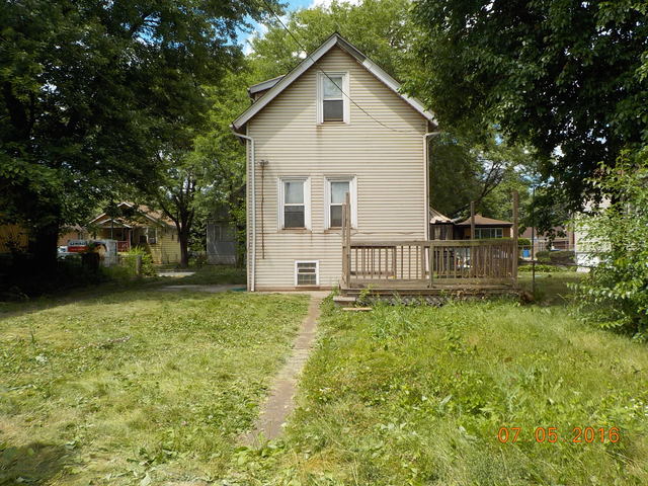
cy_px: 243
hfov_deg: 60.0
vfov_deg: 46.8
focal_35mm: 30
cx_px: 324
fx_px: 562
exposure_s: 1/800
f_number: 3.3
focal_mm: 4.1
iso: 125
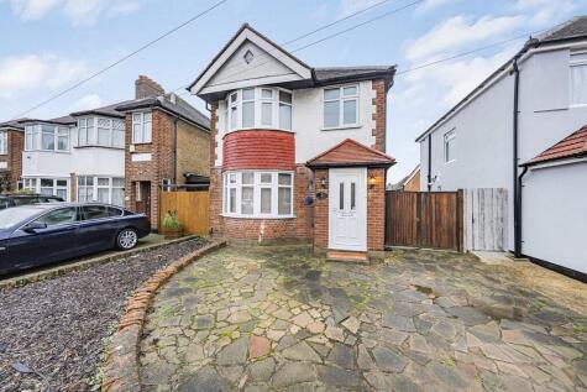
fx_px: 196
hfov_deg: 112.6
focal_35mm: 12
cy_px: 196
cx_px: 294
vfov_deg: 90.0
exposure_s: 1/40
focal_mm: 12
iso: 320
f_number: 9
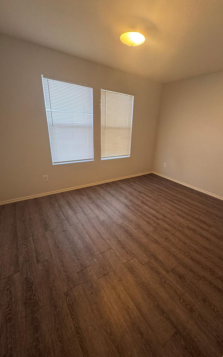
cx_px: 123
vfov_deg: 101.5
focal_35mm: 15
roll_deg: -3.0
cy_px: 178
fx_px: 146
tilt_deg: -20.3
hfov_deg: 74.6
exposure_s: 1/60
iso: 400
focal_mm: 2.22
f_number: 2.2
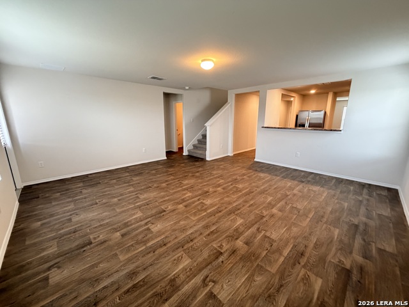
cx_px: 204
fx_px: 165
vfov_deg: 85.7
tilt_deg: -12.9
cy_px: 154
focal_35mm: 14
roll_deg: +0.3
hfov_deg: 102.1
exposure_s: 1/60
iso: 640
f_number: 2.2
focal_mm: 2.22
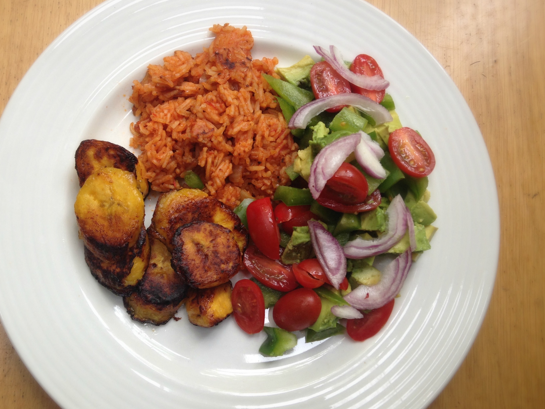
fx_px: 598
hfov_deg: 48.8
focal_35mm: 38
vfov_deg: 37.7
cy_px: 219
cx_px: 235
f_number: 2.4
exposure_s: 1/40
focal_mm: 4.12
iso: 64
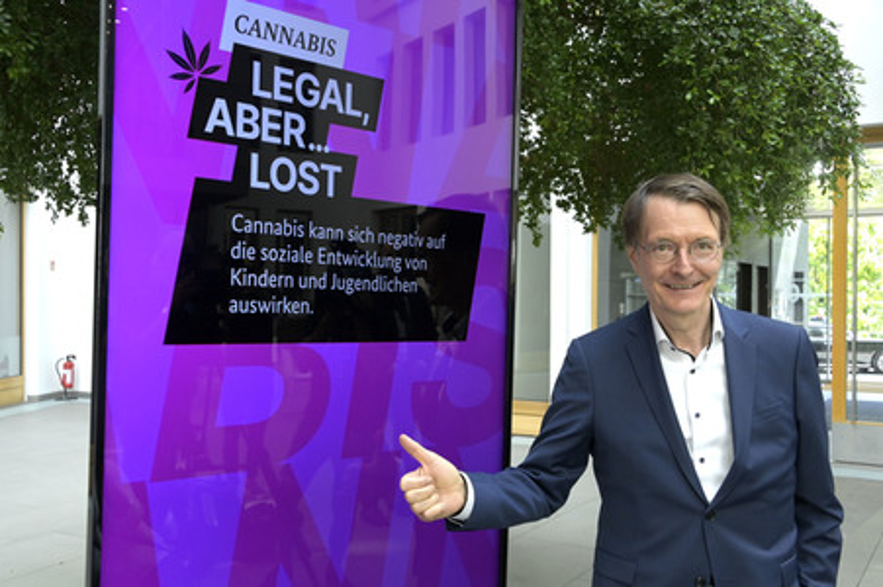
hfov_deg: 53.2
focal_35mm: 36
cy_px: 294
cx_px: 442
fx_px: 882
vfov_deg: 36.8
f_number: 8
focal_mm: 36
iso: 4000
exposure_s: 1/500
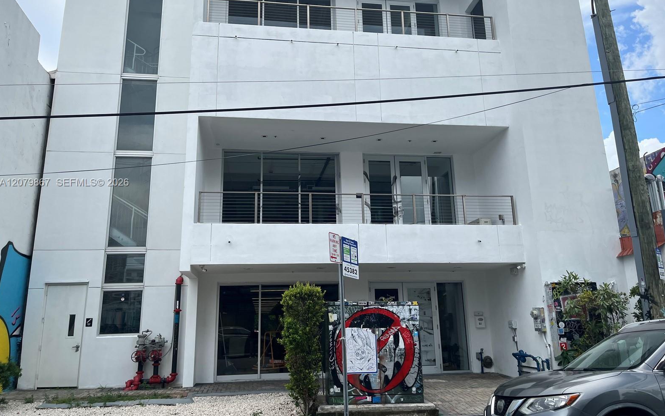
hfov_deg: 66.5
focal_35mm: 28
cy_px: 183
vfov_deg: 44.4
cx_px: 335
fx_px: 507
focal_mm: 5.1
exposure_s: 1/2410
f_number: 1.6
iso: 50
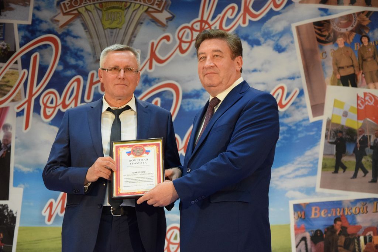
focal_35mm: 105
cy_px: 126
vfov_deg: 13.0
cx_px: 189
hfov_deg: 19.5
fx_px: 1103
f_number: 5.3
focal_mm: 70
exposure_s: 1/80
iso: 3200
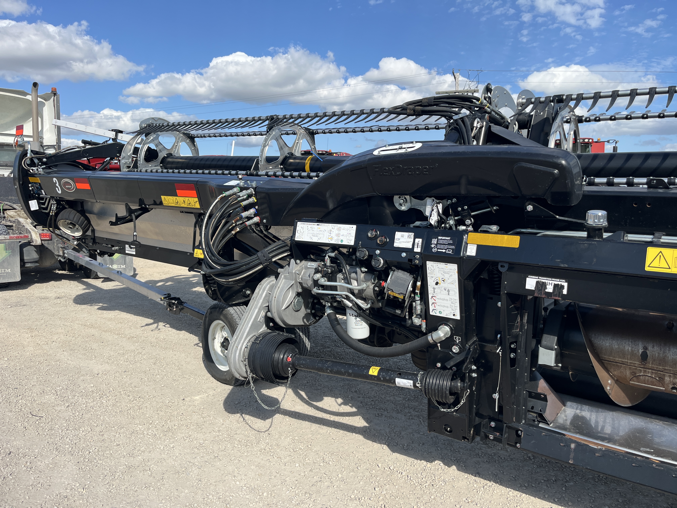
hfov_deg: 67.3
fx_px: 508
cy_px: 254
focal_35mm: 26
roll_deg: -0.3
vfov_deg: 53.1
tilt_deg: -5.7
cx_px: 338
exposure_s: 1/3311
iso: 50
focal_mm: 5.1
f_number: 1.6
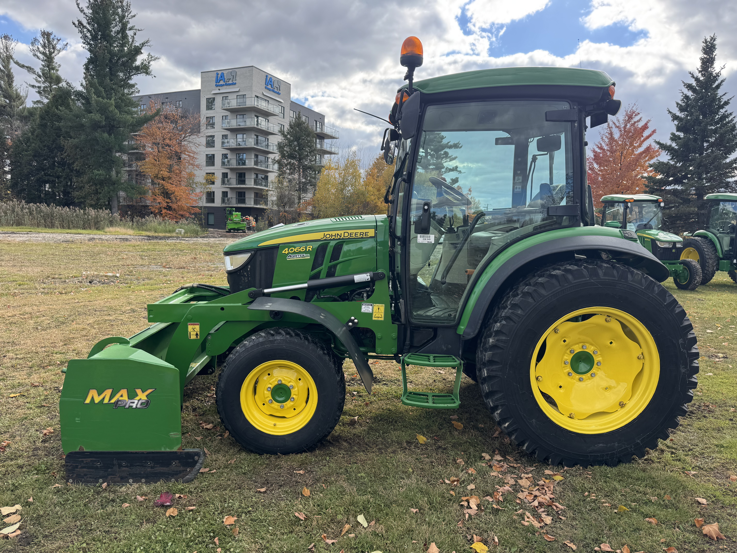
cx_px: 368
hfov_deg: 71.6
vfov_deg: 56.8
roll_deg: -0.5
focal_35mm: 24
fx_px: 511
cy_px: 276
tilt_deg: -3.8
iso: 80
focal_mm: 6.76
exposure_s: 1/1172
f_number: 1.78
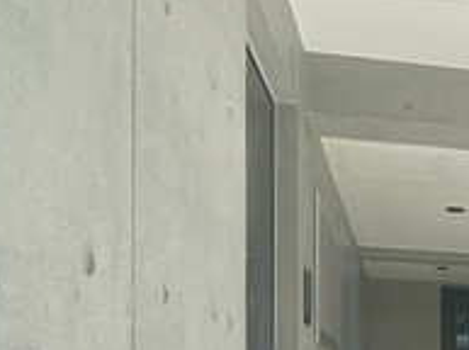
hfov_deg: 29.4
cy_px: 411
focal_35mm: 54
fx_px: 730
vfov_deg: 24.6
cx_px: 593
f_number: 2.4
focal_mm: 1.54
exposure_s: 1/384
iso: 20
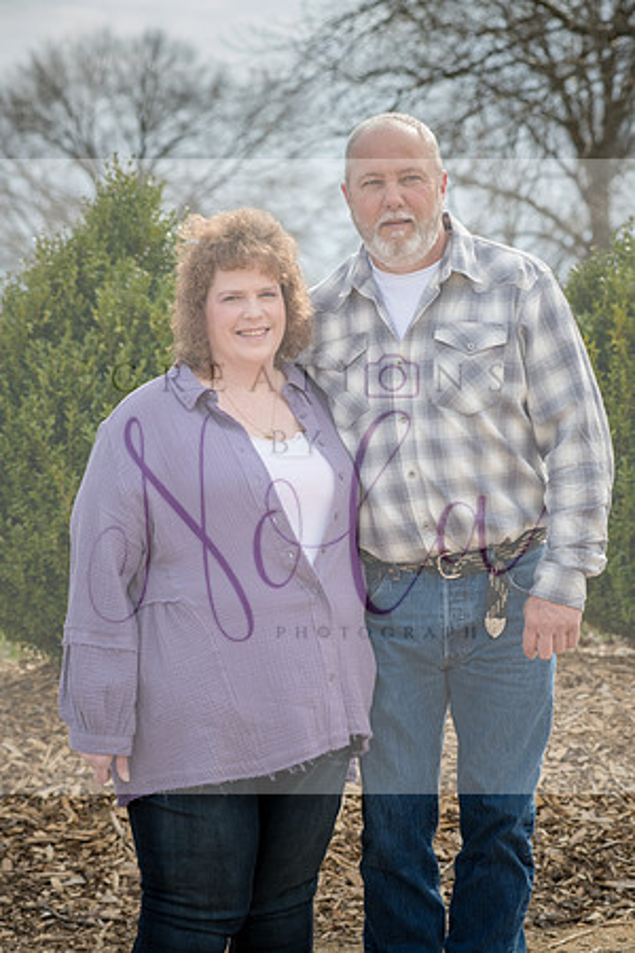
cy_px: 476
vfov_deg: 19.5
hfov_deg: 13.0
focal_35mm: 105
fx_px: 2778
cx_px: 318
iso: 400
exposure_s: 1/500
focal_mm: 105
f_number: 8
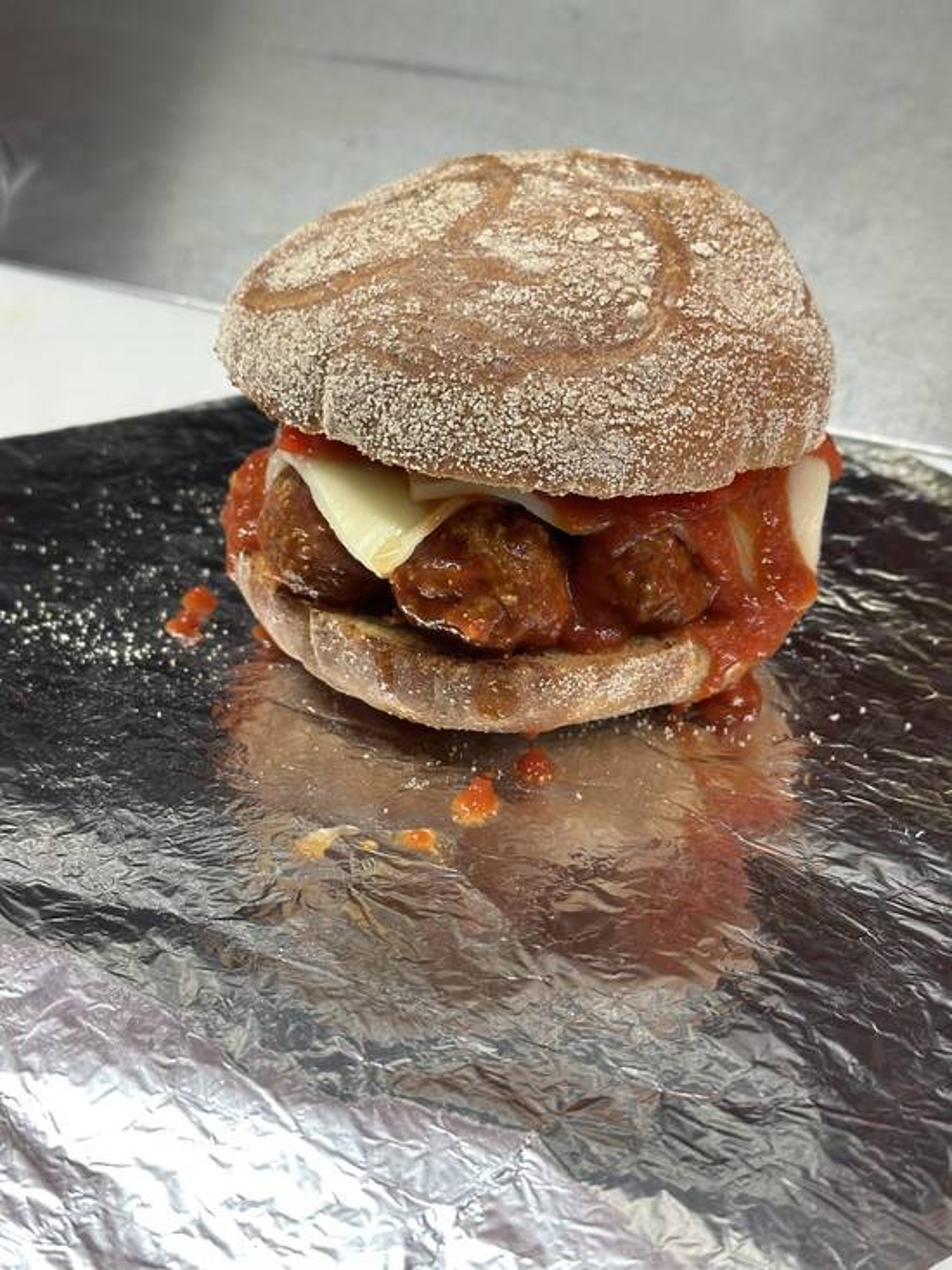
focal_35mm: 48
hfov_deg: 30.3
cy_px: 635
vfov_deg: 39.7
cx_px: 476
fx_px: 1760
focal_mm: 6.86
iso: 125
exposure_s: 1/60
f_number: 1.78
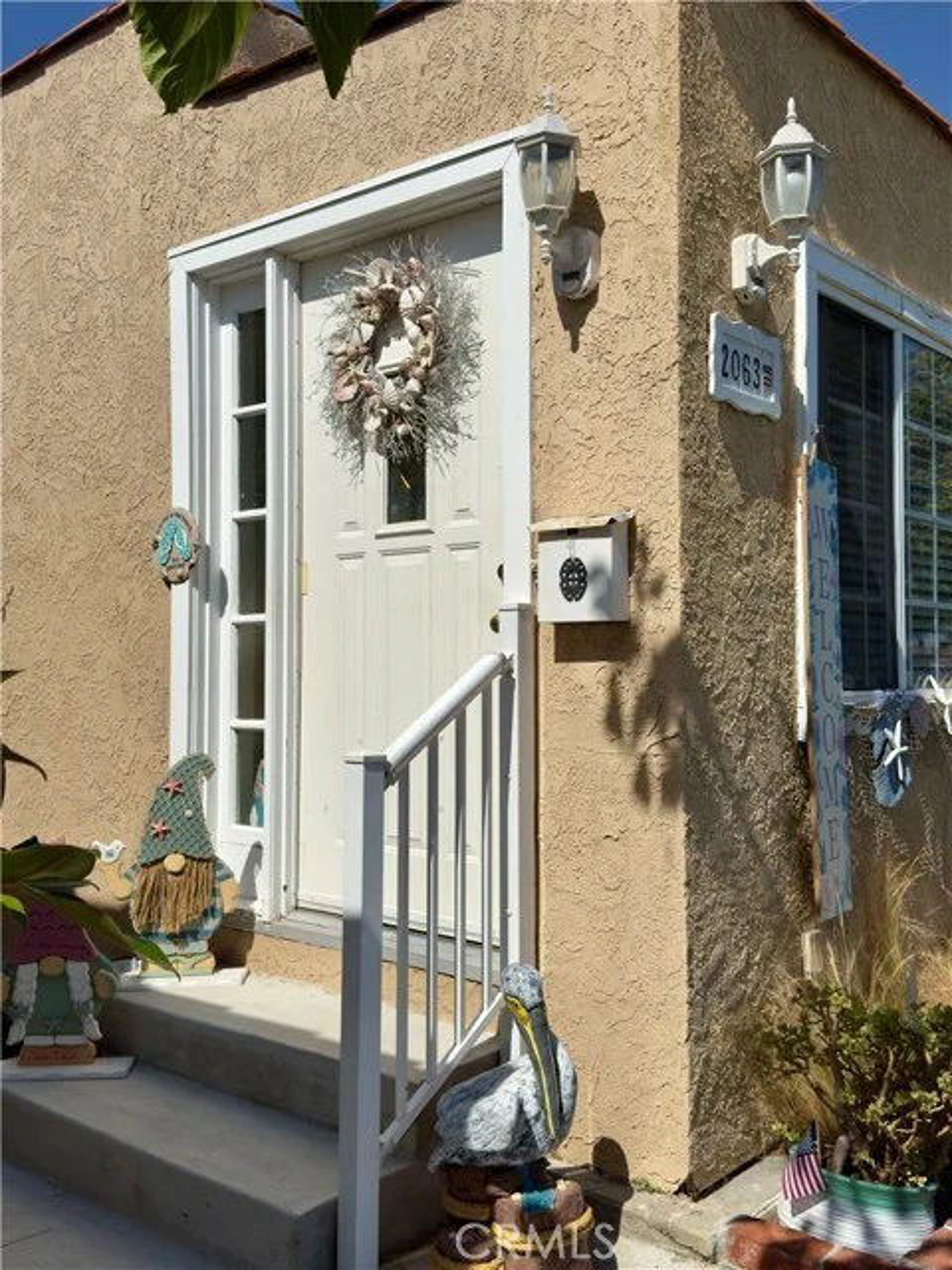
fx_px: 1283
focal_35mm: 35
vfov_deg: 52.6
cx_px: 476
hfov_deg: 40.7
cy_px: 635
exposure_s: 1/15385
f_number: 1.78
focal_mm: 6.76
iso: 100
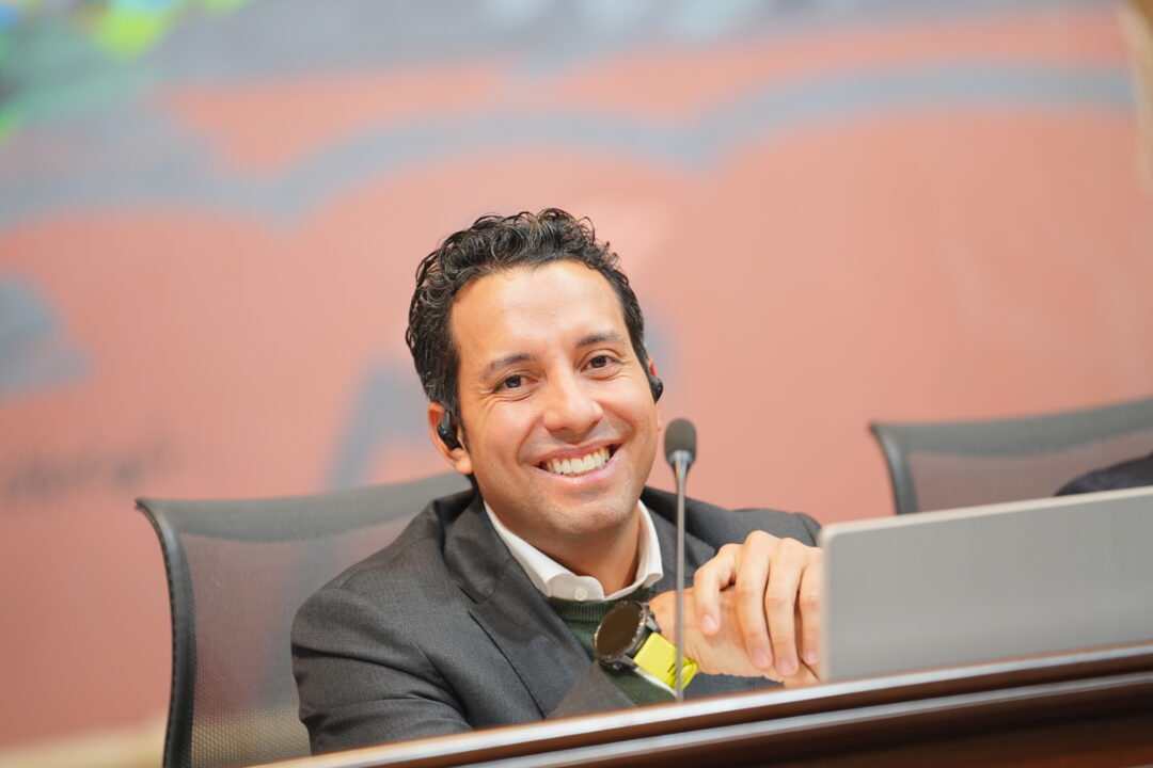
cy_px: 384
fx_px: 5957
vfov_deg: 7.4
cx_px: 576
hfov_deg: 11.1
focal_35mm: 186
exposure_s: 1/160
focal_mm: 186
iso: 1250
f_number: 2.8
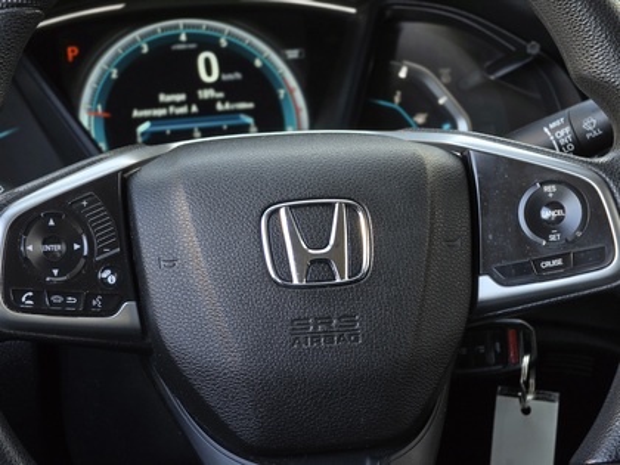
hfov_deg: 17.1
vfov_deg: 12.9
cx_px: 310
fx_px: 2060
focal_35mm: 115
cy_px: 232
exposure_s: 1/120
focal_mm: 18.6
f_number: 2.9
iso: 160
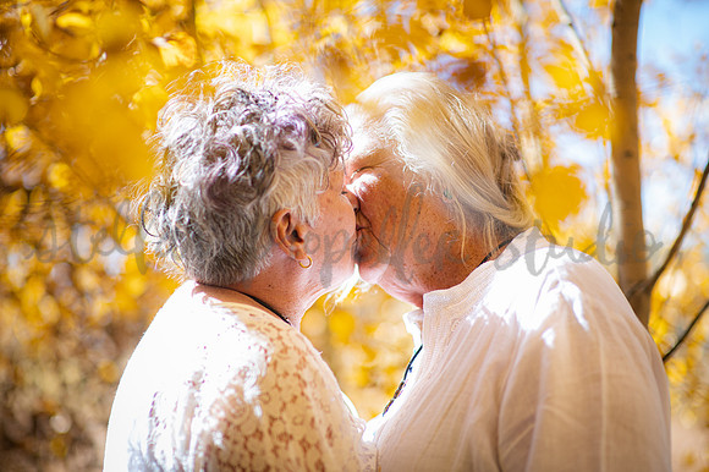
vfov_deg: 16.1
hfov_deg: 23.9
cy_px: 236
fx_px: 1673
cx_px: 354
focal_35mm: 85
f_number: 1.6
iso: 100
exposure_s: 1/800
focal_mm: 85
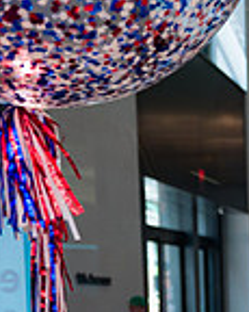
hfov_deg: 13.7
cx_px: 472
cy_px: 394
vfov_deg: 18.4
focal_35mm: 98
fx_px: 904
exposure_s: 1/160
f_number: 4
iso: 400
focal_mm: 26
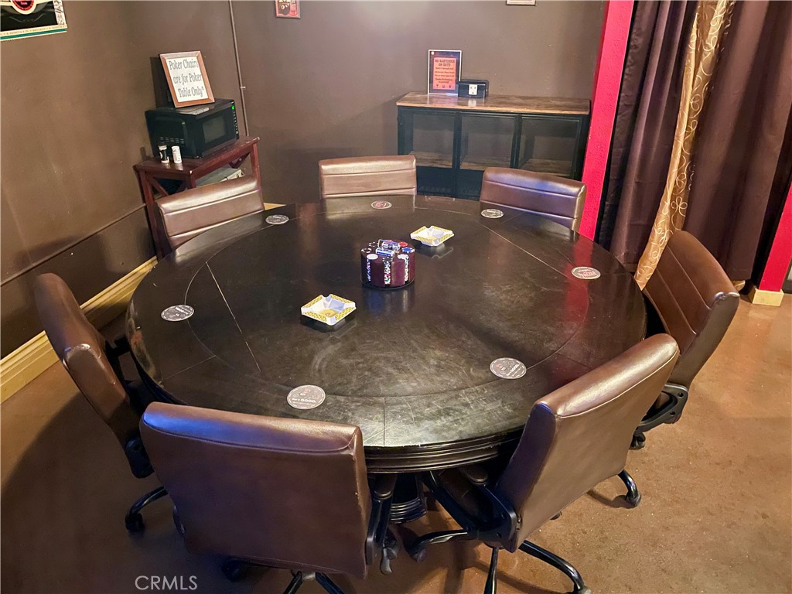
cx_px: 396
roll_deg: +0.6
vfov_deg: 53.1
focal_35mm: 26
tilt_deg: -28.8
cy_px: 297
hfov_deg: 67.3
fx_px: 595
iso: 1250
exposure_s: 1/8
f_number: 1.6
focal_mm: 4.2
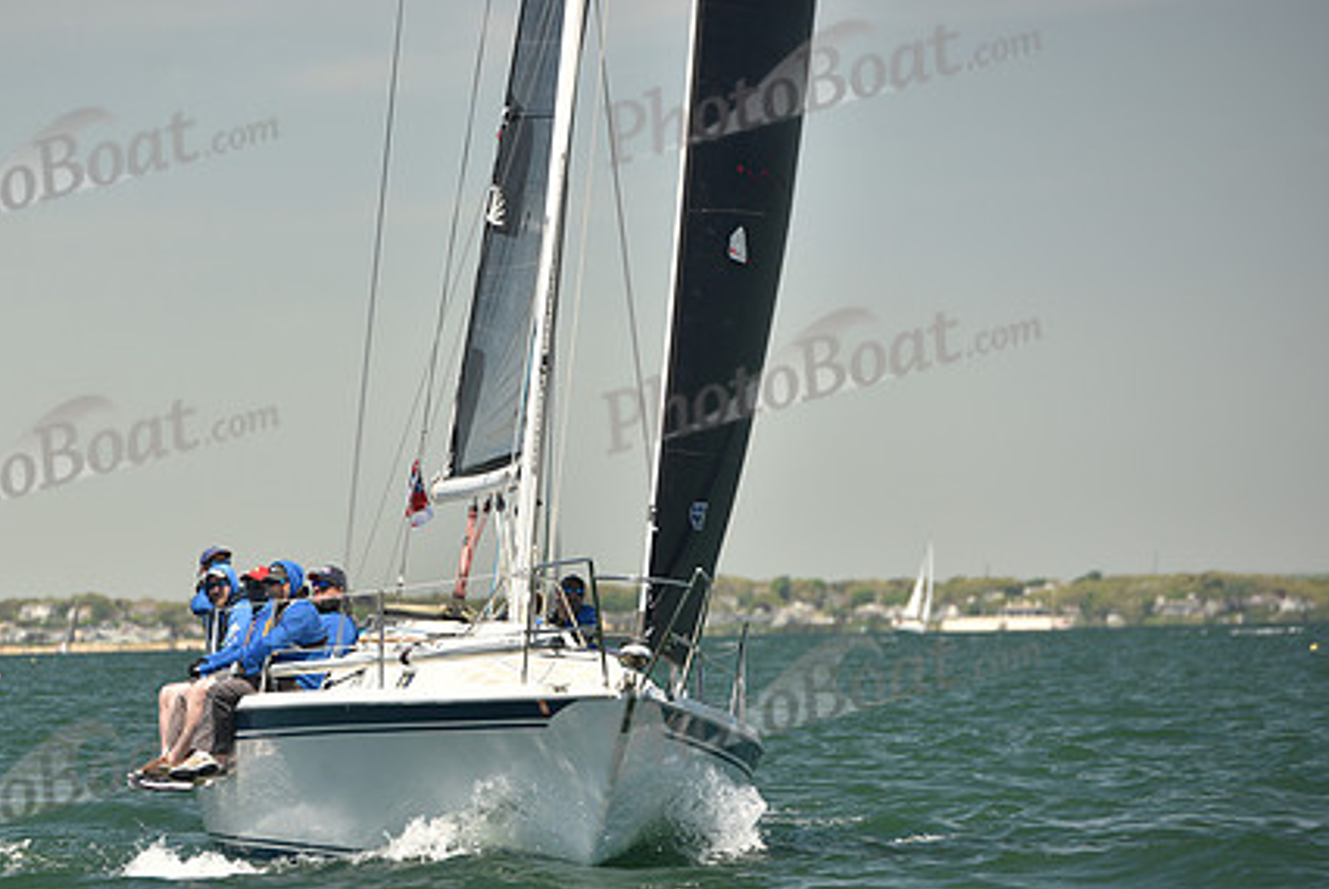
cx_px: 443
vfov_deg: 5.1
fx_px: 10051
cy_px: 579
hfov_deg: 7.6
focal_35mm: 272
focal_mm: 200
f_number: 5
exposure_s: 1/800
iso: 250
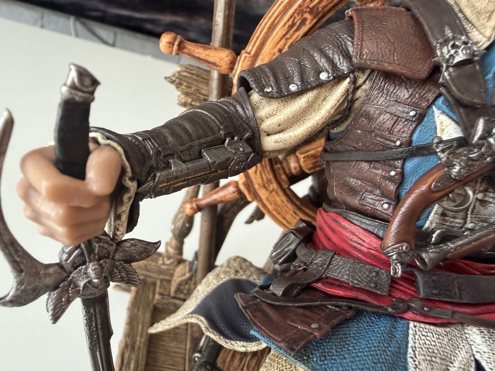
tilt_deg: -30.6
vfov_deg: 56.8
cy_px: 186
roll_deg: -18.5
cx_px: 248
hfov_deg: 71.6
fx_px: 343
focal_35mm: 24
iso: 400
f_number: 2.2
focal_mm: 2.22
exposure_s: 1/60
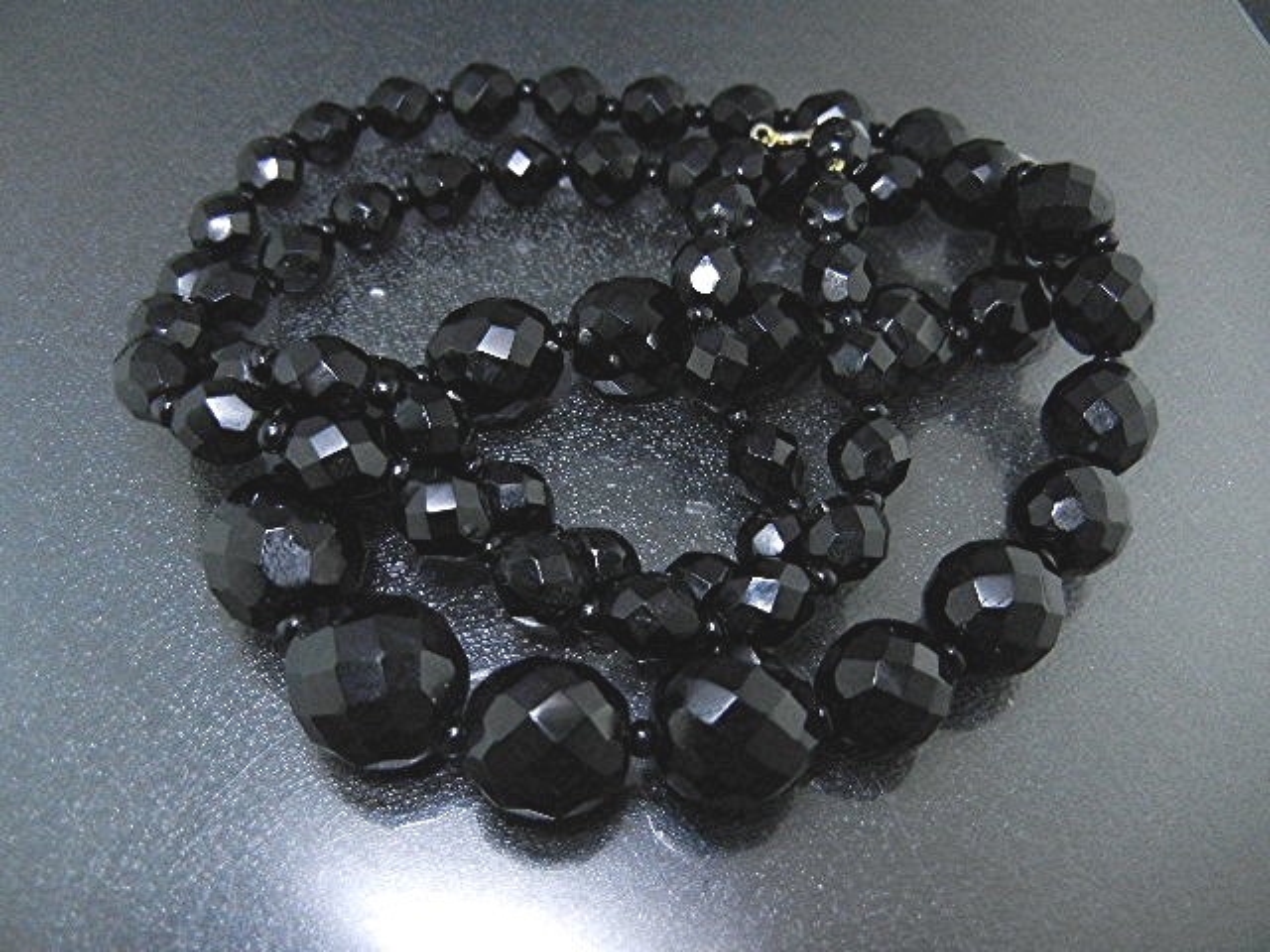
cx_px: 635
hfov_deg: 60.0
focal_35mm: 30
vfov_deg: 46.8
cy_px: 476
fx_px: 1101
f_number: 7
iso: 800
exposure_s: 1/30
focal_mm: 5.4
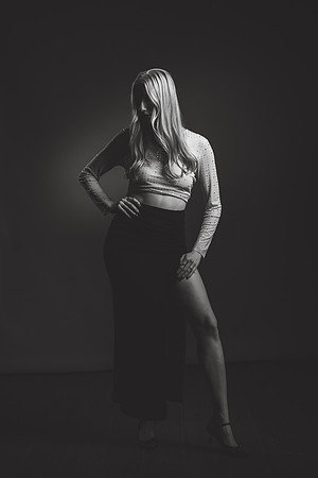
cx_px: 159
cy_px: 239
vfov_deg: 20.8
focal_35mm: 98
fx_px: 1298
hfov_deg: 14.0
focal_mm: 98
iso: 100
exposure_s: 1/250
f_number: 9
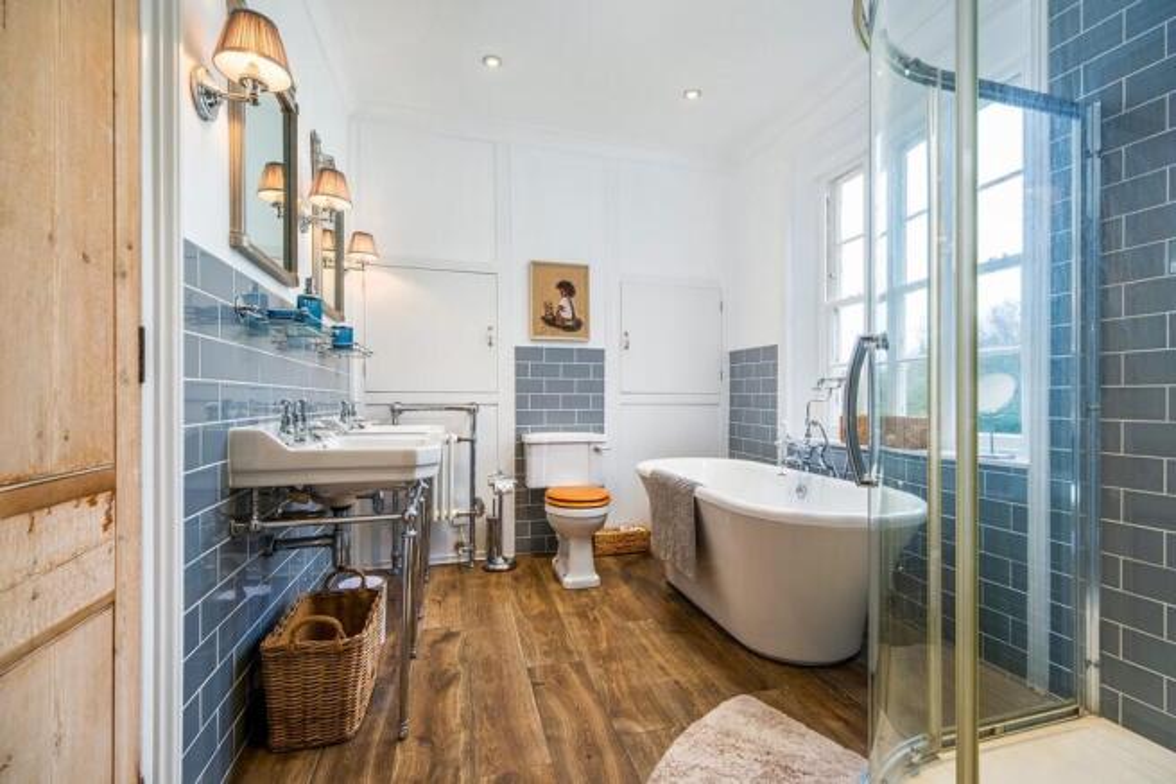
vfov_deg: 73.7
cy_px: 392
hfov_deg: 96.8
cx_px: 588
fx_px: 523
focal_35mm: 16
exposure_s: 1/13
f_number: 7.1
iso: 160
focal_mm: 10.4
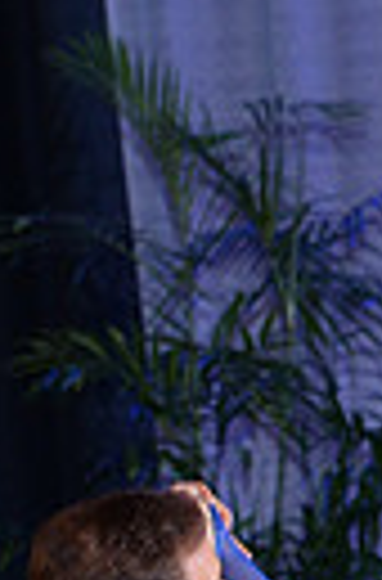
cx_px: 555
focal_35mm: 428
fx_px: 6867
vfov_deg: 4.8
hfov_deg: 3.2
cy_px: 1084
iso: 1250
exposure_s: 1/250
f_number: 5.6
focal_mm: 95
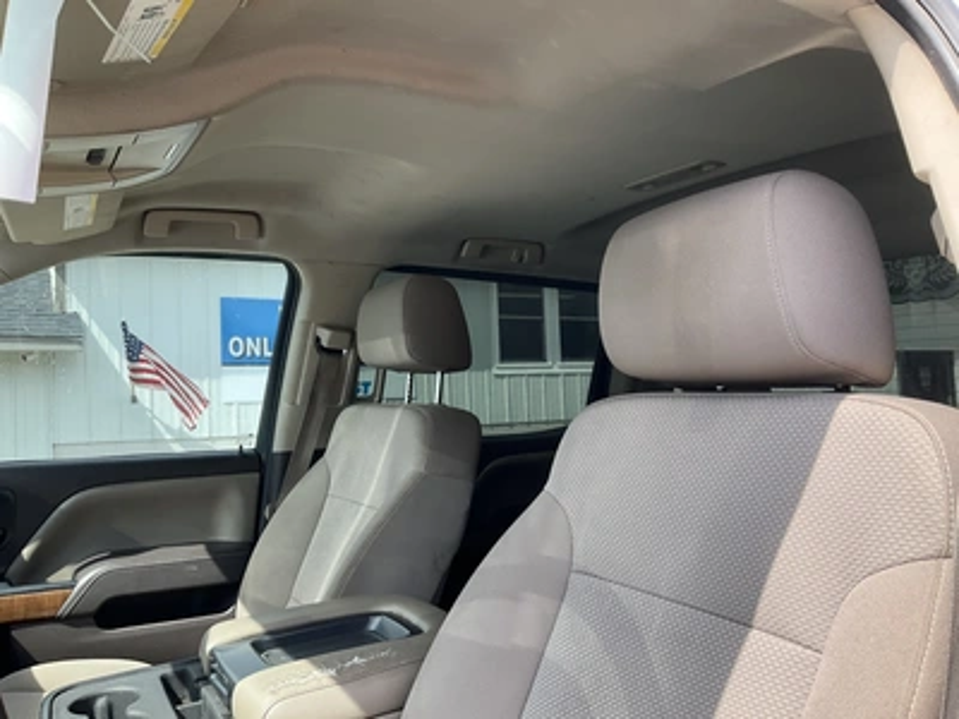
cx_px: 480
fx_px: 803
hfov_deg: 61.7
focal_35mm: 29
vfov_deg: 48.2
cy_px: 360
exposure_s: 1/342
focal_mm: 3
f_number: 1.8
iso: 25
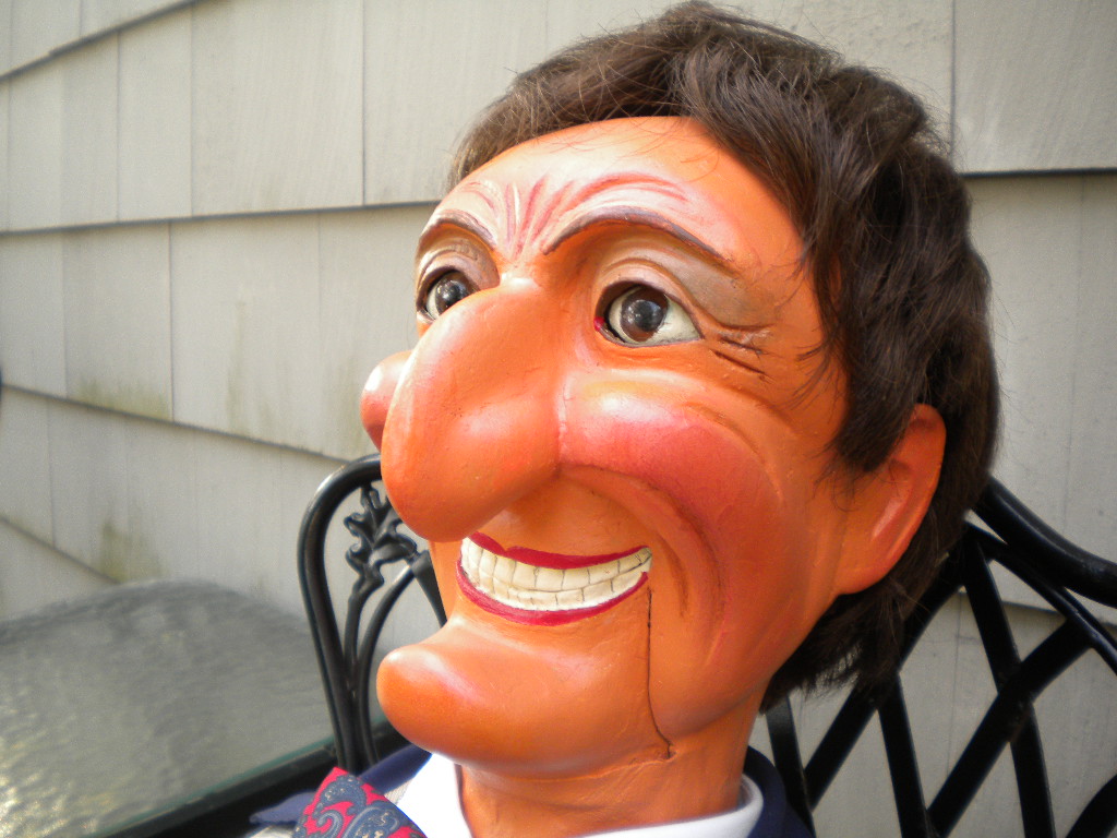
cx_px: 558
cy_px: 419
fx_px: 1129
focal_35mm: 35
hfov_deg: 52.6
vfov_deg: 40.7
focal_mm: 6.3
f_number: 3.1
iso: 124
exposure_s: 1/56.4
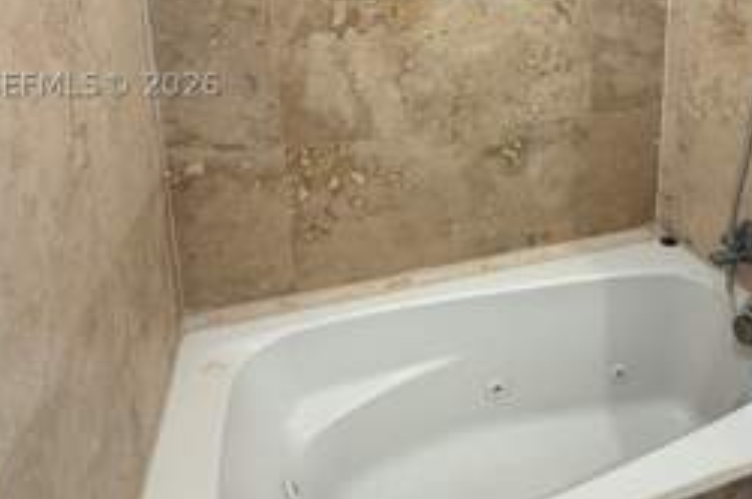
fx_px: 584
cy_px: 84
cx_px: 496
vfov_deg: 43.6
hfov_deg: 64.0
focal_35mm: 28
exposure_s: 1/60
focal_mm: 2.22
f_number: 2.2
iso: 200
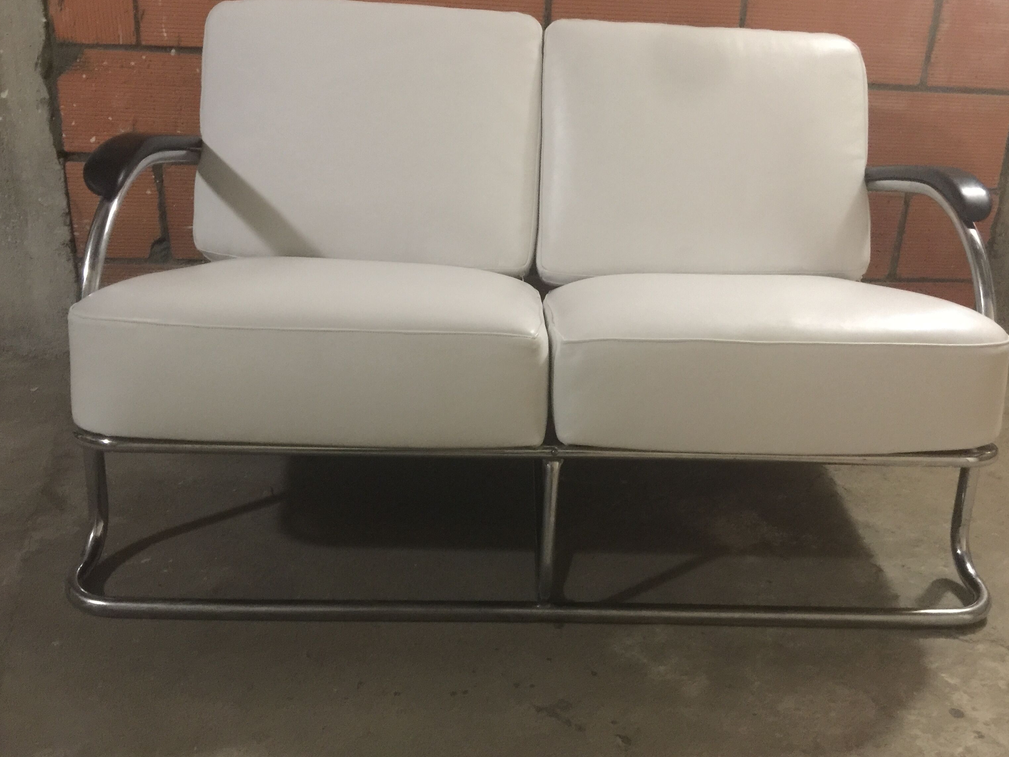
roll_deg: -3.2
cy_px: 357
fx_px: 904
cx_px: 534
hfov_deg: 58.3
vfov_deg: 45.4
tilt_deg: -19.7
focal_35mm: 31
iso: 125
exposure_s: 1/4
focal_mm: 4.15
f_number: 2.2
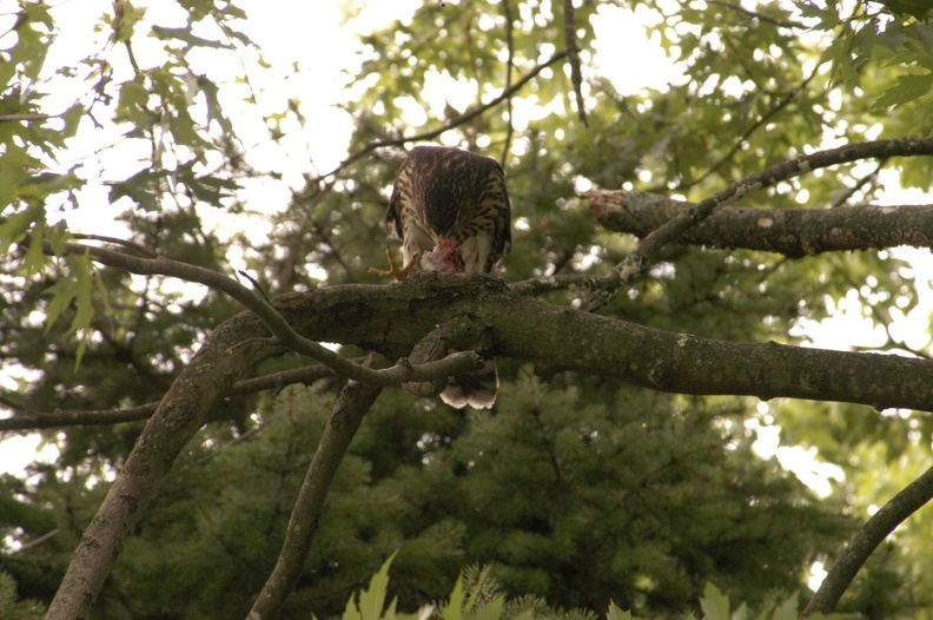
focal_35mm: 450
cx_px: 466
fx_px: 11648
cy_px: 310
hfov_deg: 4.6
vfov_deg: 3.0
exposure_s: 1/160
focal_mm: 300
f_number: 9
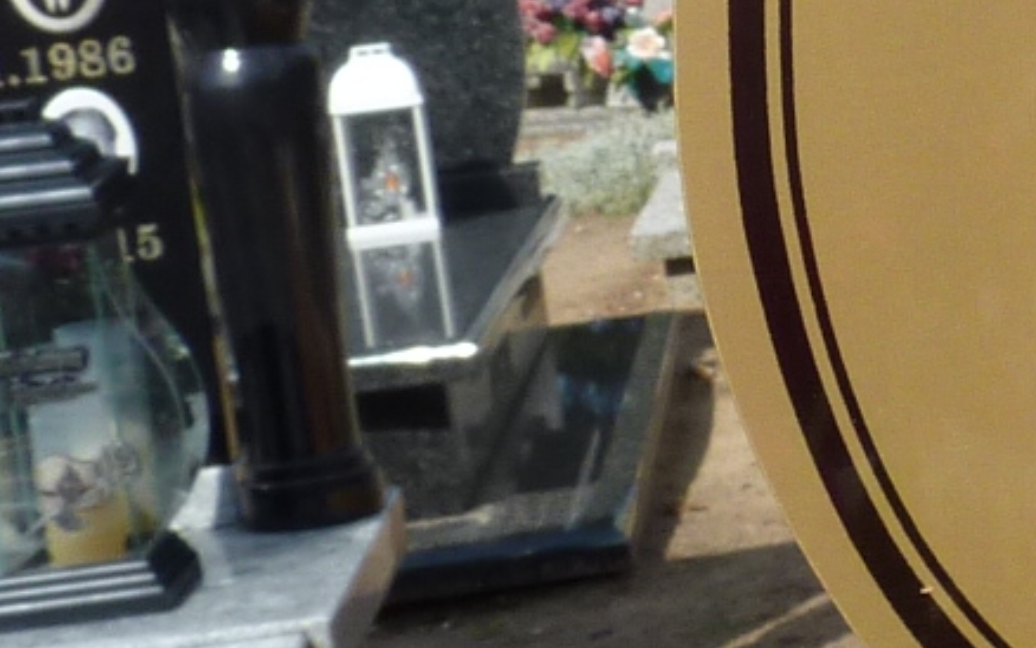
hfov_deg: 15.6
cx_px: 1537
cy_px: 180
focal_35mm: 124
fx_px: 3502
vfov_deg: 10.6
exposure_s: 1/500
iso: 80
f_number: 4.5
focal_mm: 4.1
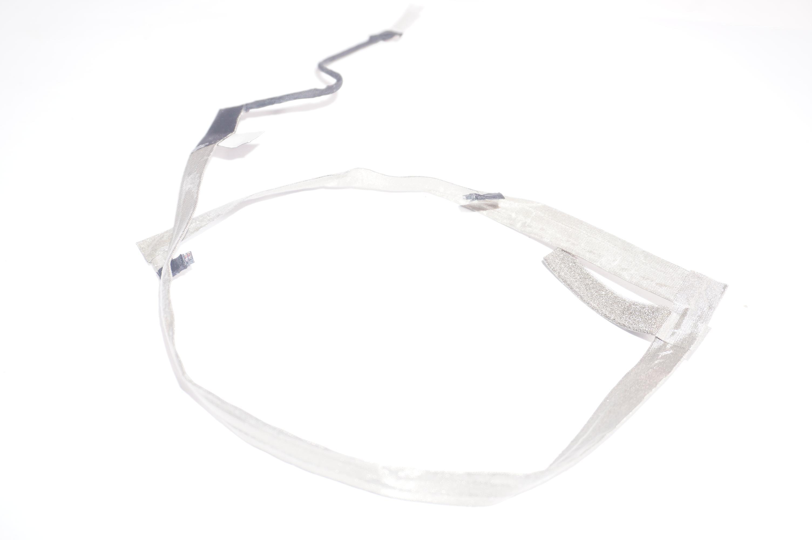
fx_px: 946
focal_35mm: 42
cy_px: 270
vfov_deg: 31.8
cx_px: 406
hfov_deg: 46.4
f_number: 5.6
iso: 250
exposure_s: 1/160
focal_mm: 28
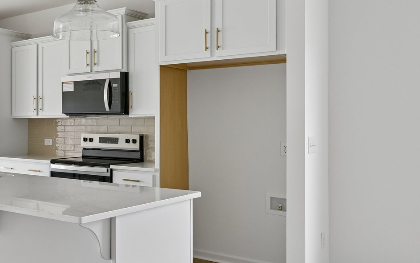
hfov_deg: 41.3
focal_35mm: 42
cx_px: 3
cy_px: 125
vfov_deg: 30.5
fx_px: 481
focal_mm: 19
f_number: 8
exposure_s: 1/20
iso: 280
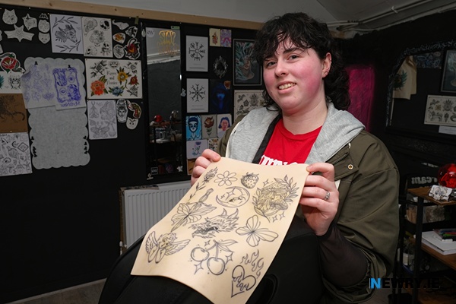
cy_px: 152
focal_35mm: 29
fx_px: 367
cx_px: 228
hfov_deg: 63.7
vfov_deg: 45.0
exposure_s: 1/125
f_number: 5.6
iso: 400
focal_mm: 19.6
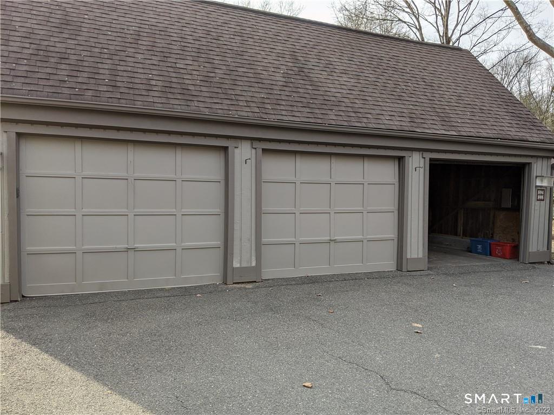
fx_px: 432
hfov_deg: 65.3
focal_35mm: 27
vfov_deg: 51.4
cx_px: 277
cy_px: 208
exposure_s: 1/838
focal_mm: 4.44
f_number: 1.8
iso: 42
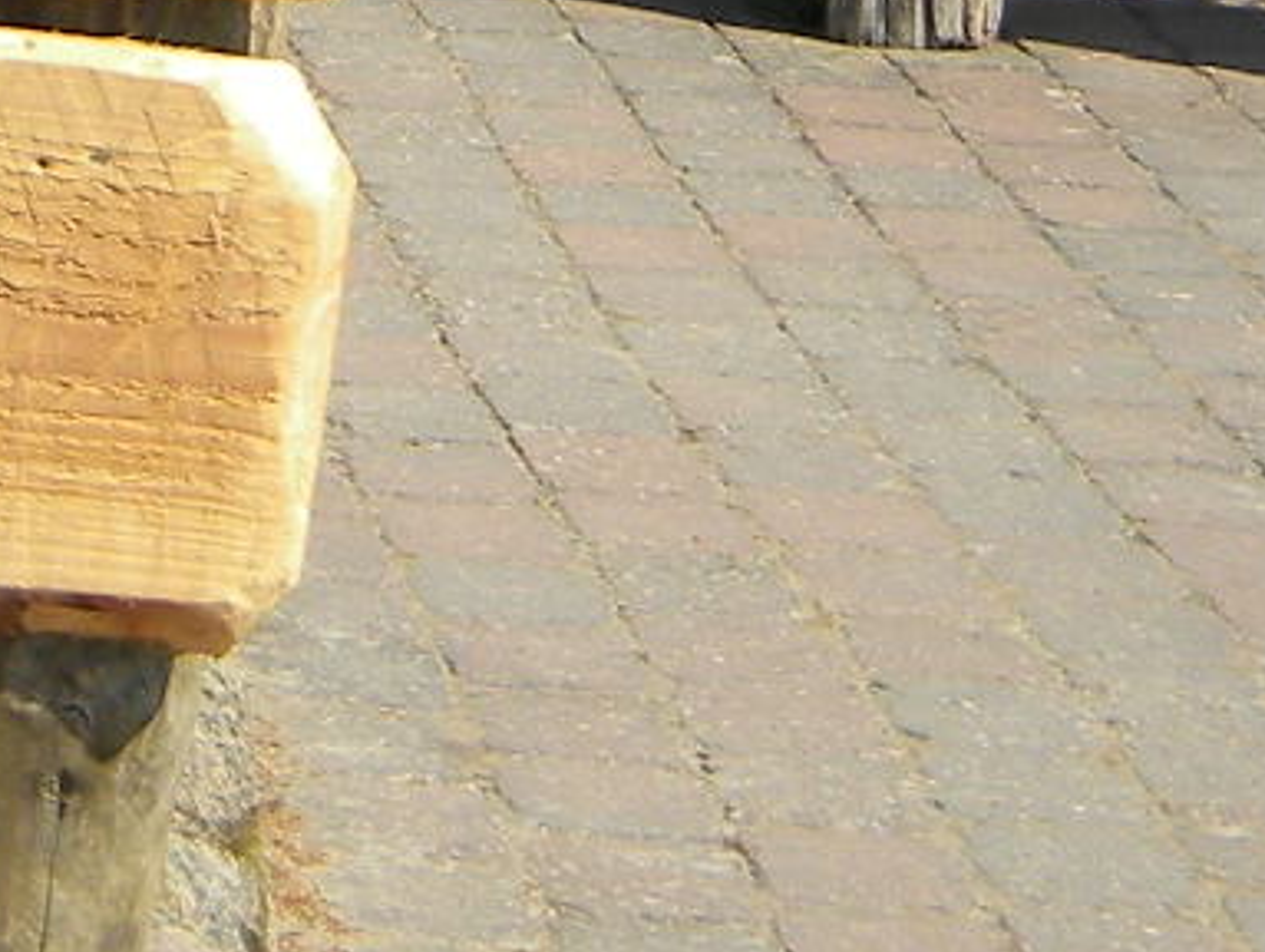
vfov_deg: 5.8
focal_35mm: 251
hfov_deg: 7.5
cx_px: -1575
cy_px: -1051
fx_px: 9181
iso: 80
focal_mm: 8.6
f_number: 3.9
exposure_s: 1/569
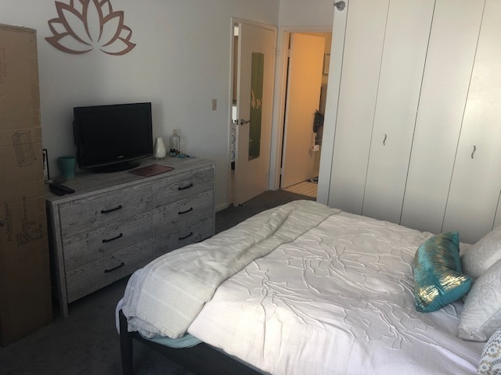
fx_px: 405
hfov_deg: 63.4
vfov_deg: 49.7
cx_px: 250
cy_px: 188
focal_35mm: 28
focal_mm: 4
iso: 20
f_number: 1.8
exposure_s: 1/30
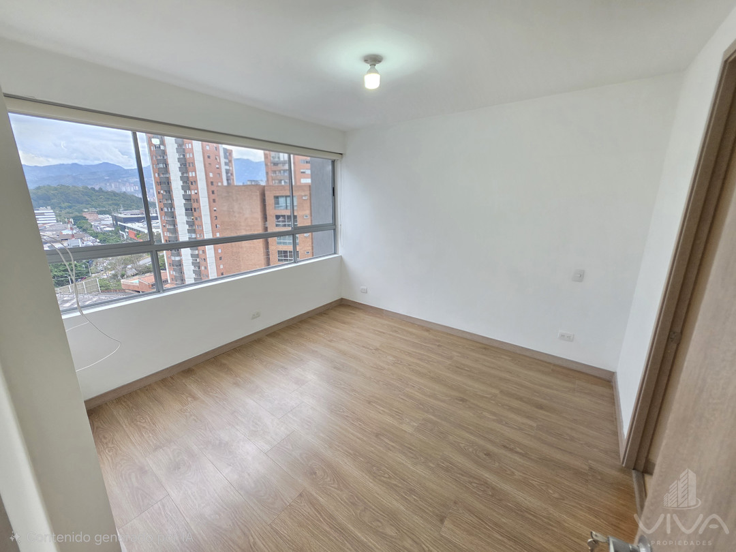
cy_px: 276
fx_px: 276
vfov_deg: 89.9
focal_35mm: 13
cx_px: 368
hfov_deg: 106.2
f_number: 1.9
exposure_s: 1/120
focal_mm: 2.2
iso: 250
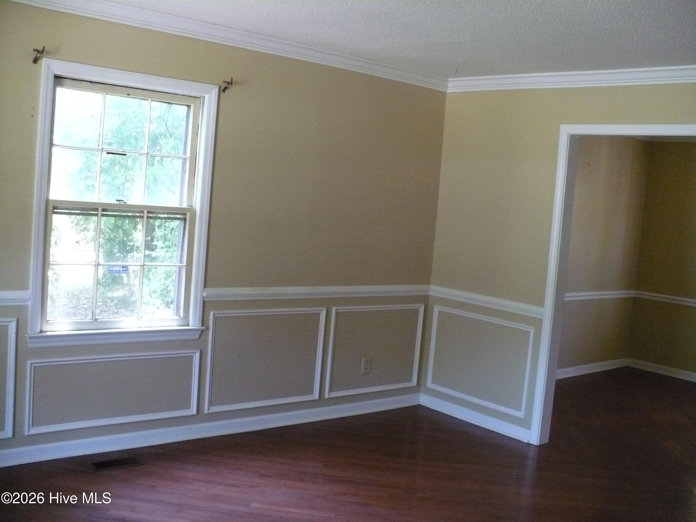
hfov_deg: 50.1
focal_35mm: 37
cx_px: 348
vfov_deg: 38.7
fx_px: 744
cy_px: 261
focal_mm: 6.1
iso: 400
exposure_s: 1/30
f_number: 2.8
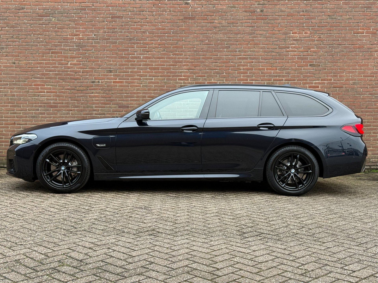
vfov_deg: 30.3
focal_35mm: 48
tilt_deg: -4.1
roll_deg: +0.0
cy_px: 142
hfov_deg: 39.7
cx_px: 189
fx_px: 524
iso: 125
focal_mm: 6.76
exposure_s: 1/60
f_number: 1.78
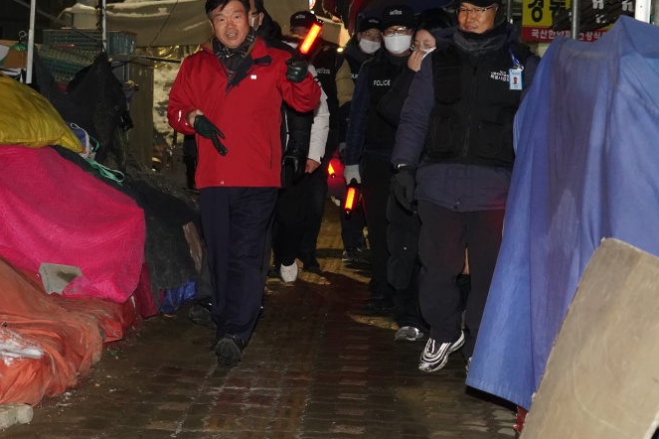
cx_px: 229
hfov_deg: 22.1
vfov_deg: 14.8
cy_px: 137
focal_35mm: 92
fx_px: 1684
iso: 6400
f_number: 5
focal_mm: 61
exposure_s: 1/200
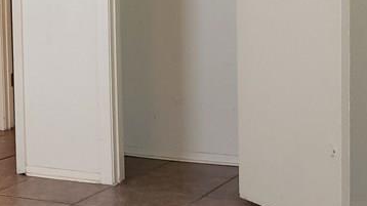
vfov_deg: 14.9
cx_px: -36
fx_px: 788
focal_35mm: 81
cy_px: 78
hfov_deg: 24.5
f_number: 1.5
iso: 125
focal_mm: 4.3
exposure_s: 1/24
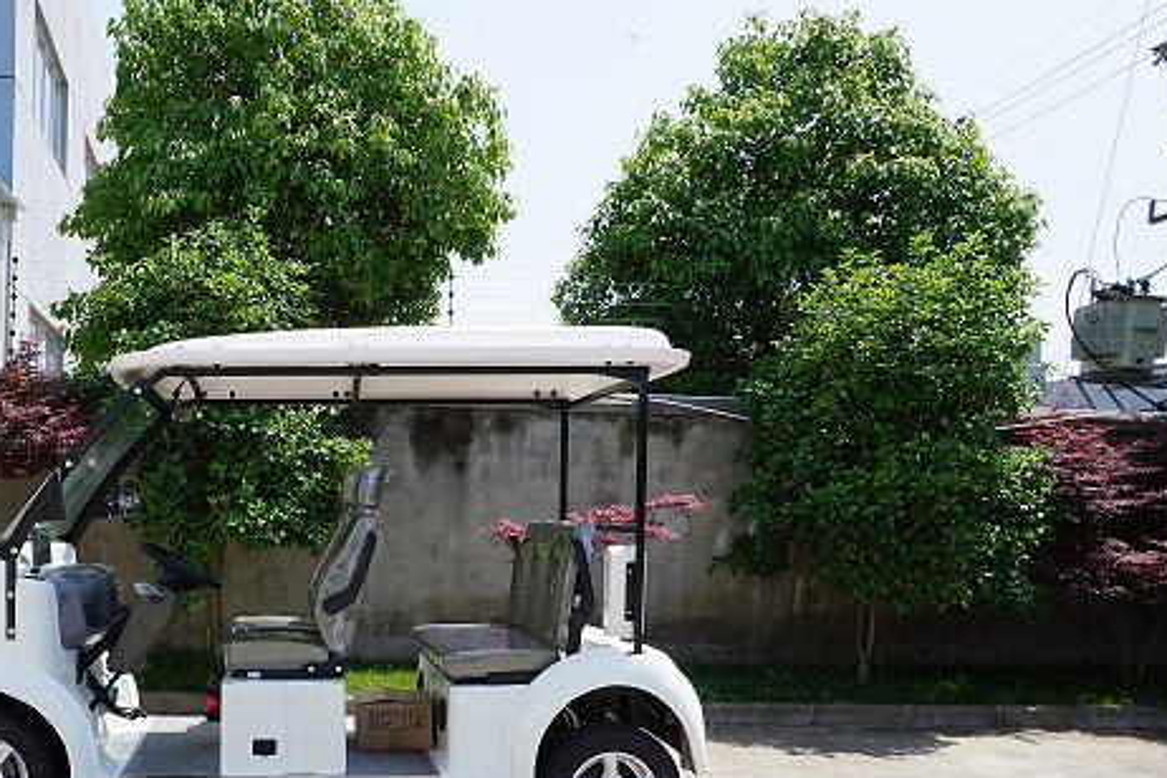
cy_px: 568
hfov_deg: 48.1
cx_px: 326
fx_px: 1264
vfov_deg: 33.6
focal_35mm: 39
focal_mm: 16
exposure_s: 1/100
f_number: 10
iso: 100
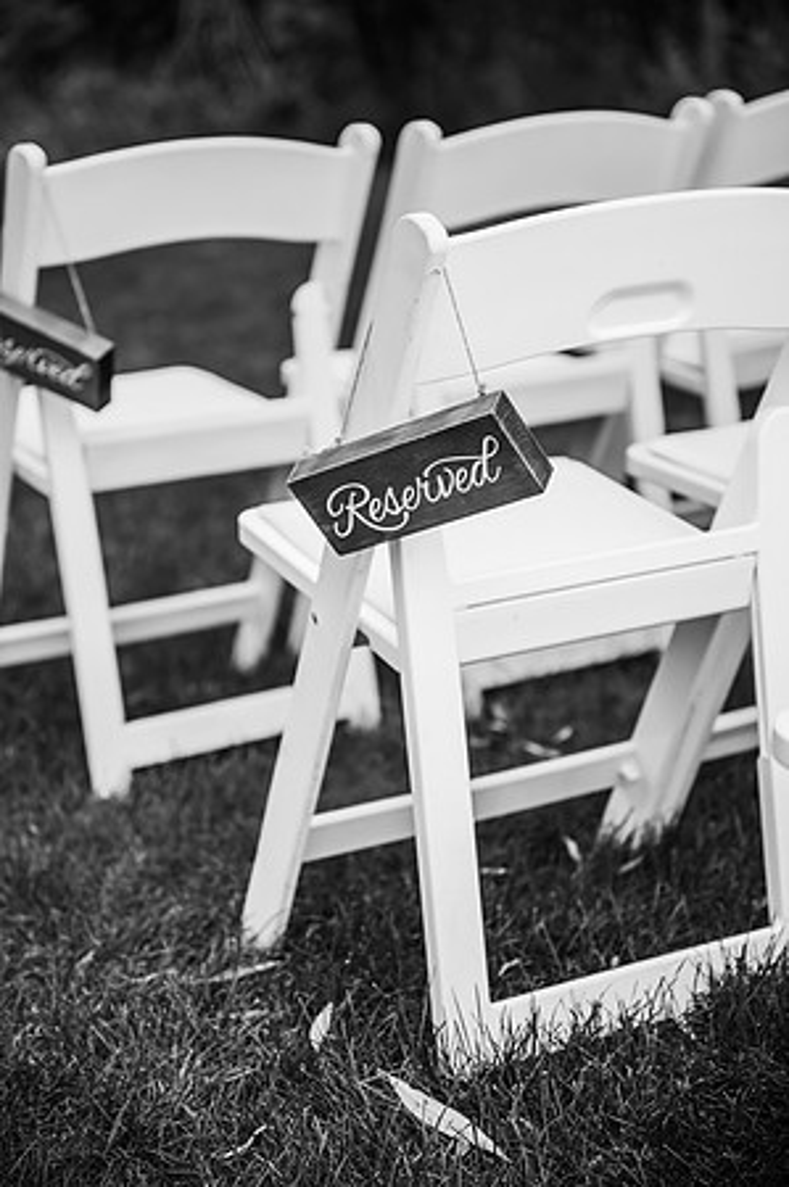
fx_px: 2208
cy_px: 594
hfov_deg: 20.3
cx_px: 394
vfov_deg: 30.1
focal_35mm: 67
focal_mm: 67
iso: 200
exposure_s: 1/1000
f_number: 2.8
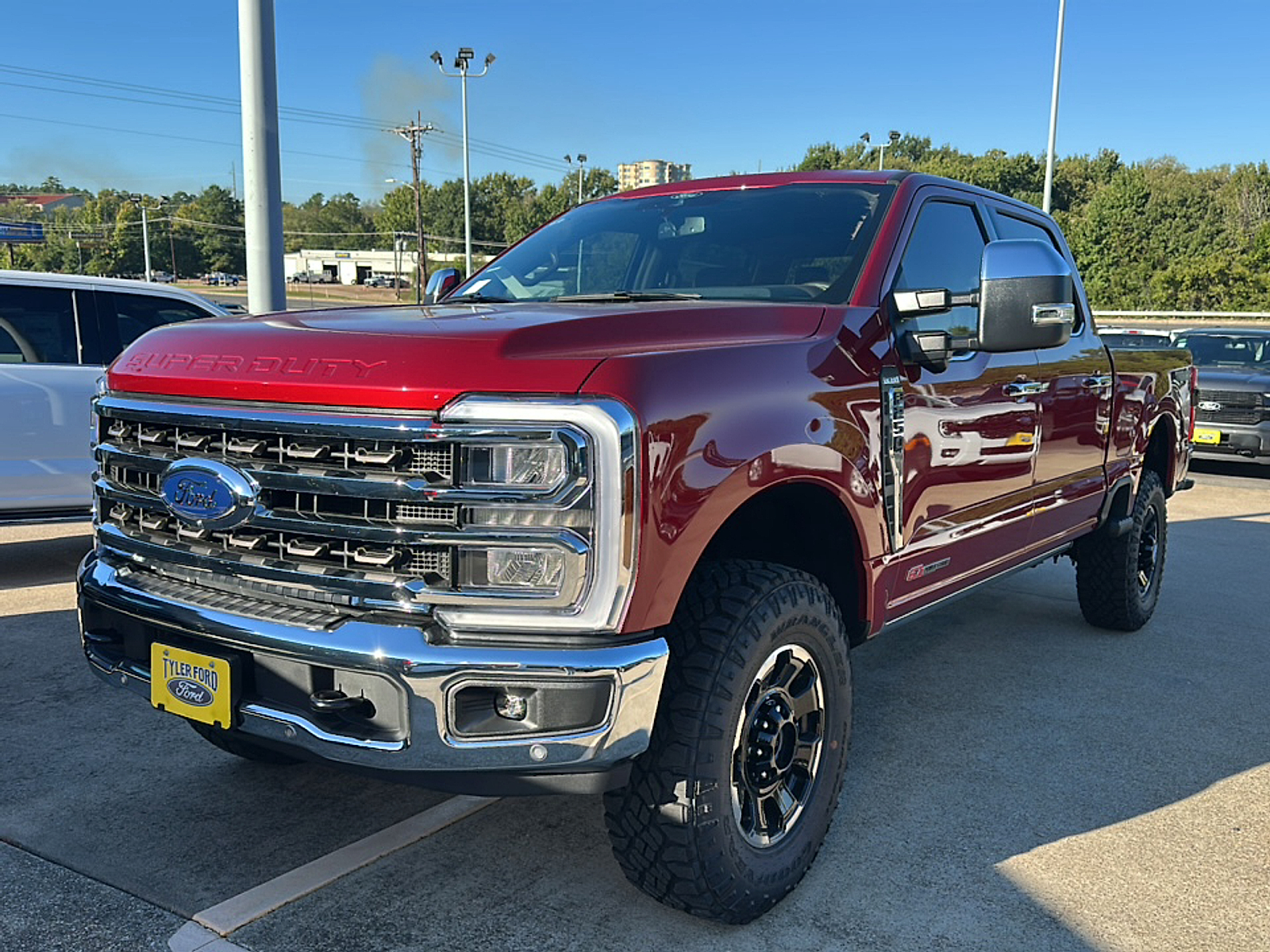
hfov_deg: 69.4
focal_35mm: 25
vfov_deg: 54.9
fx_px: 917
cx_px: 635
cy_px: 476
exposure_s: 1/1592
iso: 80
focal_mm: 6.86
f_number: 1.78
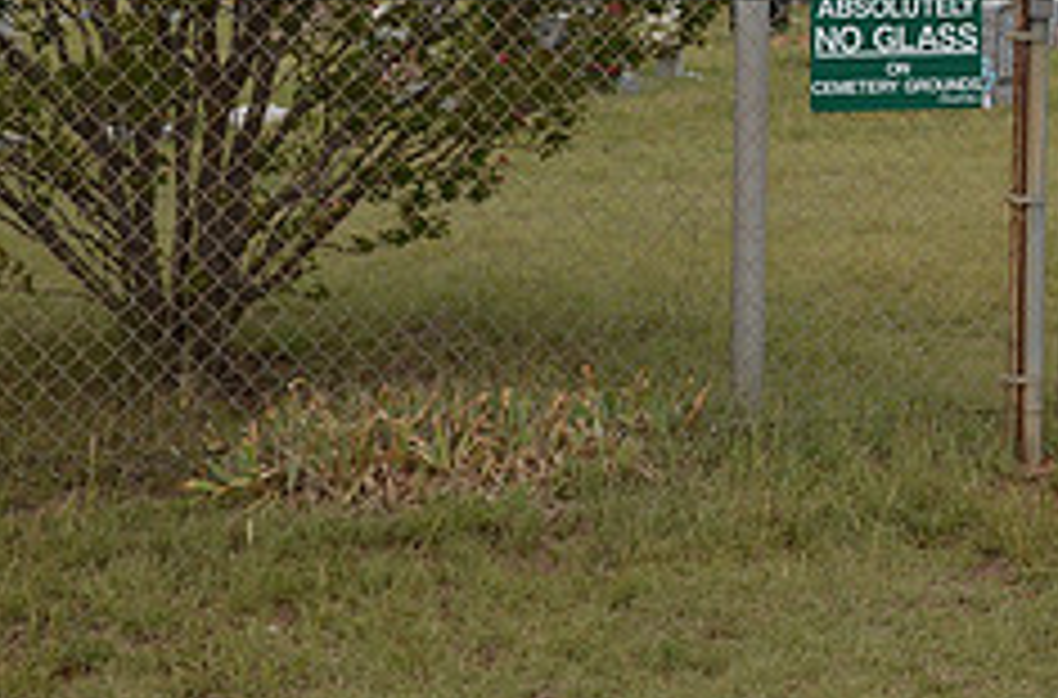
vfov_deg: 14.7
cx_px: 1261
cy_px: -140
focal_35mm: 89
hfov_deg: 21.4
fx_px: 2607
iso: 180
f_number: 8
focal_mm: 24
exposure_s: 1/250
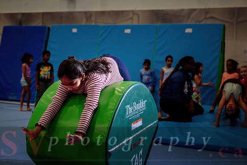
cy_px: 79
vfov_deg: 22.3
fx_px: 418
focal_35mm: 61
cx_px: 113
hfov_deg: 32.9
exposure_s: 1/320
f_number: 3.5
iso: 800
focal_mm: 54
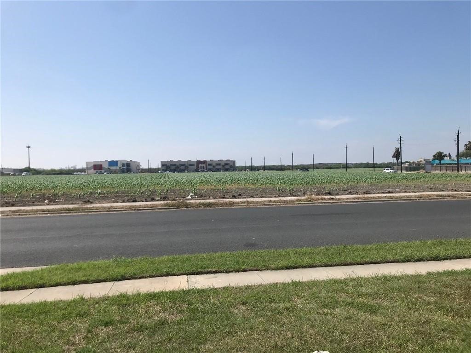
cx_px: 236
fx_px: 381
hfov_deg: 63.4
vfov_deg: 49.7
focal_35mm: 28
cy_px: 176
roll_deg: +0.8
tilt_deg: -0.5
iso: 20
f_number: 1.8
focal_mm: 3.99
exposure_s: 1/4000
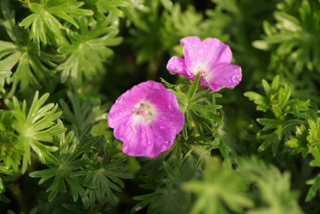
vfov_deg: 9.1
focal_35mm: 151
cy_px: 107
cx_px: 160
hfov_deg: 13.6
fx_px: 1342
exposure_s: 1/320
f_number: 2.8
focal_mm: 100
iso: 100
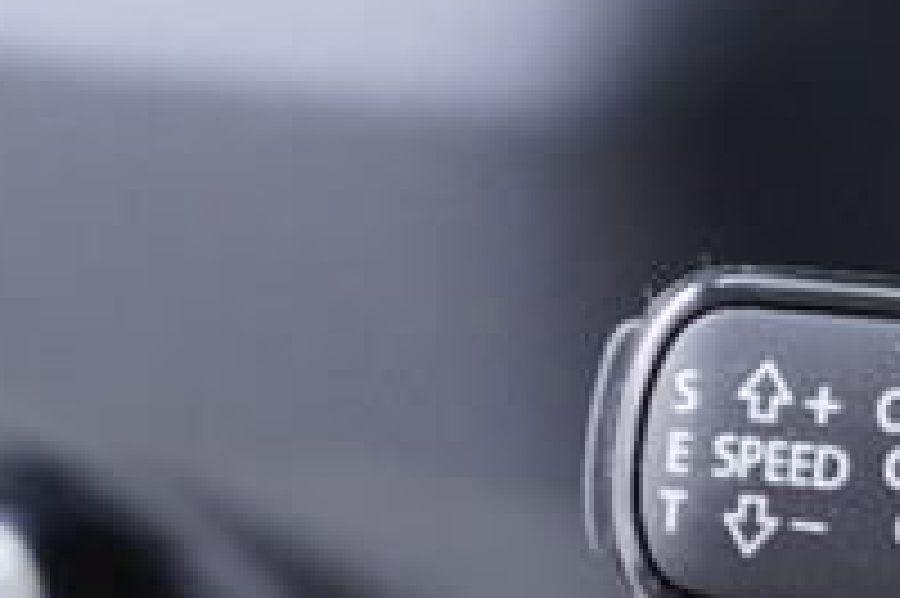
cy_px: 330
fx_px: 2473
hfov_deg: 19.9
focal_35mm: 99
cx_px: 918
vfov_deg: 13.8
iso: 400
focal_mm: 24
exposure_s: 1/40
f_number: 2.8
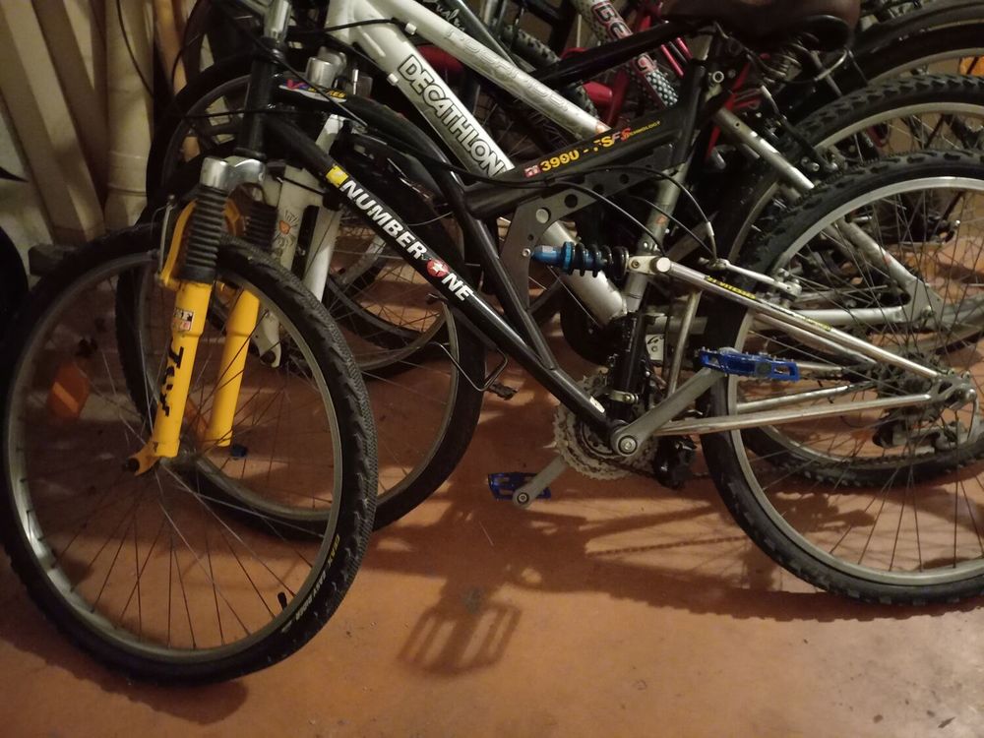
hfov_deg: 69.4
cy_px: 369
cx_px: 492
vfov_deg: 54.9
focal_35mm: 25
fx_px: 711
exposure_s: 1/4
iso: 2000
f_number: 1.8
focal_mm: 4.65
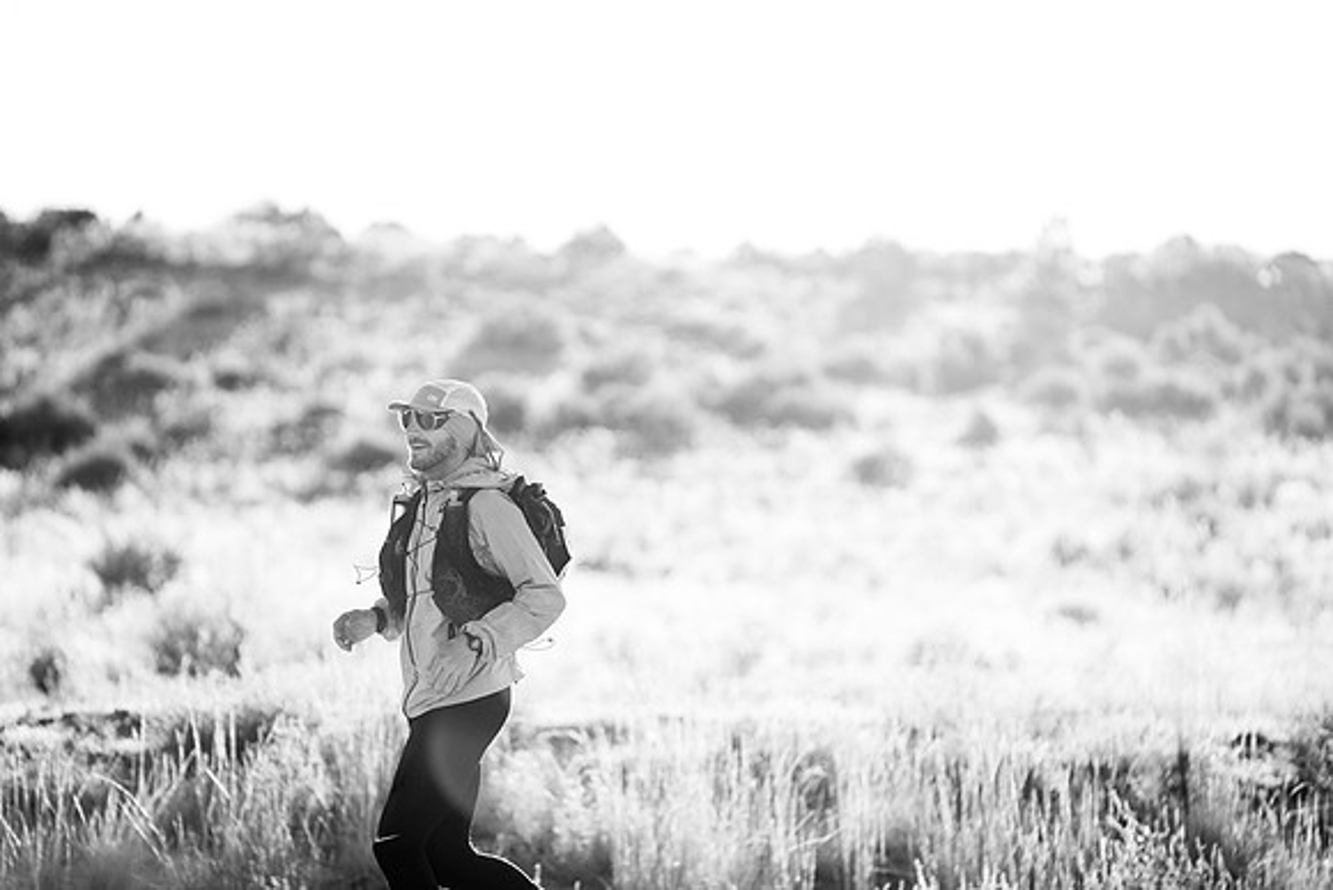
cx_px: 666
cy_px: 445
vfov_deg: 7.9
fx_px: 6444
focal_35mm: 174
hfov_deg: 11.8
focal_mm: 174
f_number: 3.2
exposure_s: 1/800
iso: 160
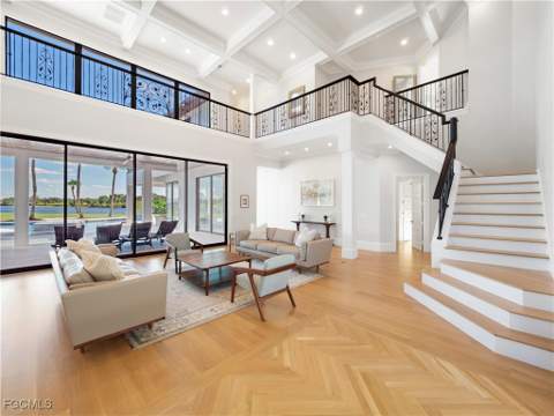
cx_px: 277
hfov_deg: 102.1
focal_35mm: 14
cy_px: 208
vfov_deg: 85.7
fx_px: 224
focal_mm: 7
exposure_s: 1/10
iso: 200
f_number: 7.1
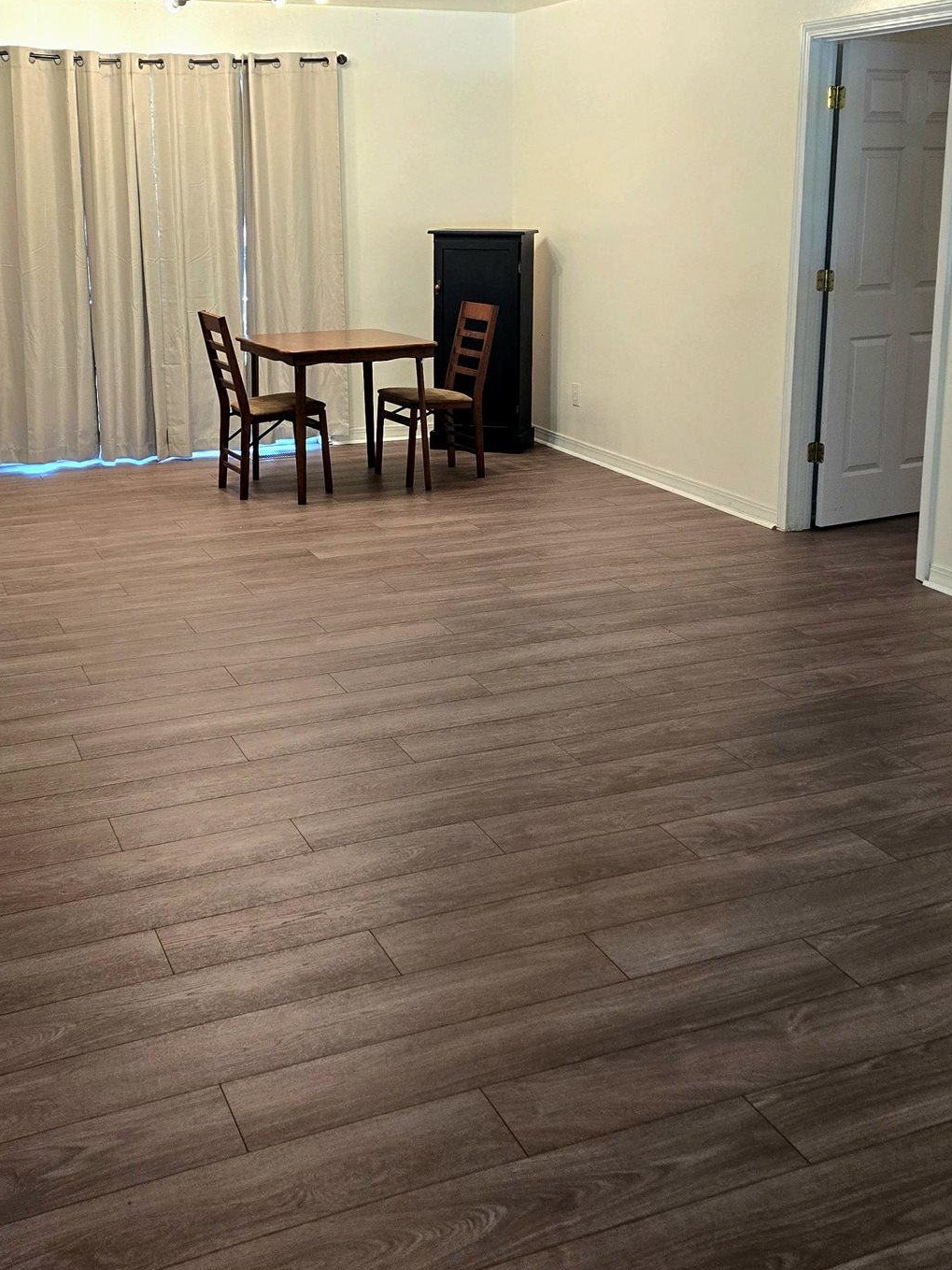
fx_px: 1430
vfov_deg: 47.6
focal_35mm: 39
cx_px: 439
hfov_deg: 36.8
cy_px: 518
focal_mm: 6.3
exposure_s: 1/120
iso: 160
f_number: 1.7
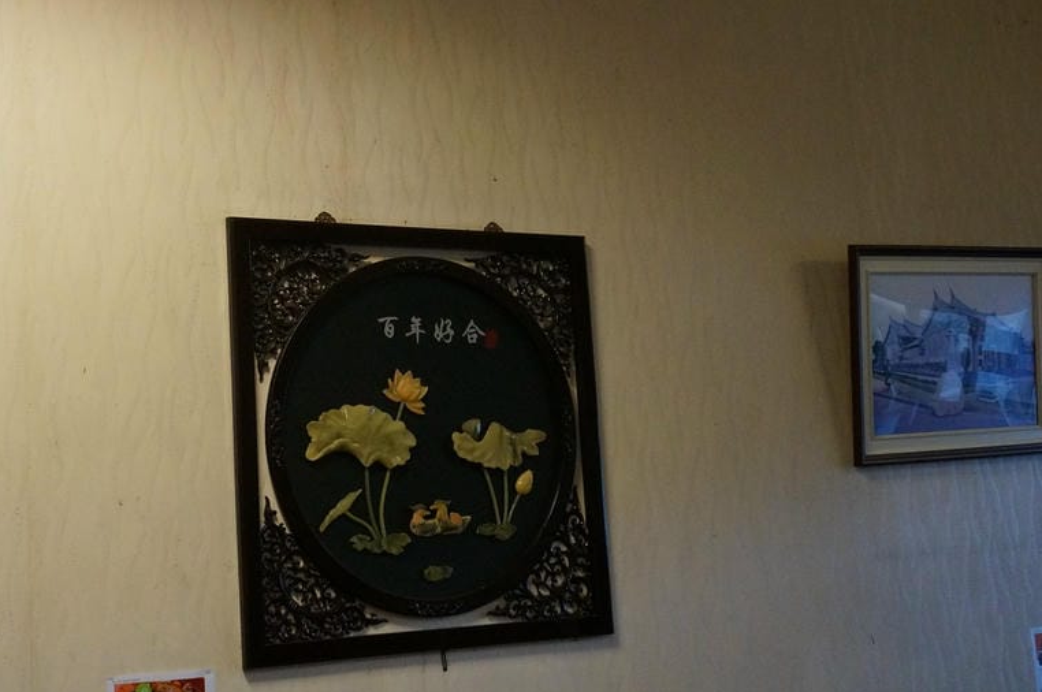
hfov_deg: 37.7
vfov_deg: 25.9
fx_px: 1503
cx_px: 331
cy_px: 303
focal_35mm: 52
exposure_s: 1/160
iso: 2000
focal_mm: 22
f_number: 4
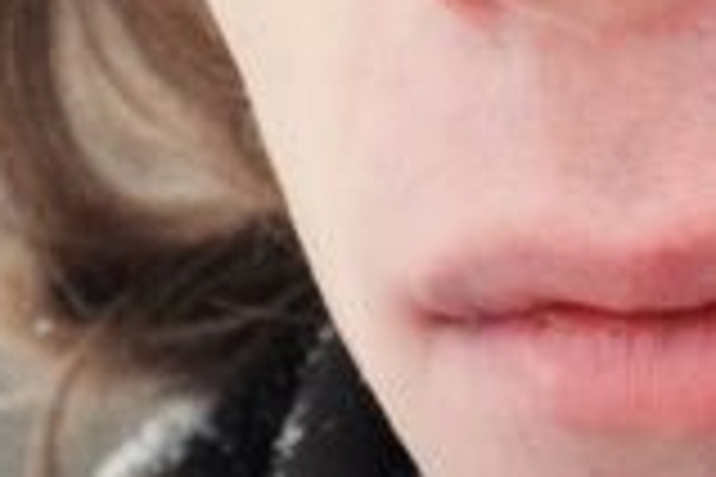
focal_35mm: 408
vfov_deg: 3.4
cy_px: -252
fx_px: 8114
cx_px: 275
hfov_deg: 5.1
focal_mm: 48
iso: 400
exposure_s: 1/50
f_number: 5.6
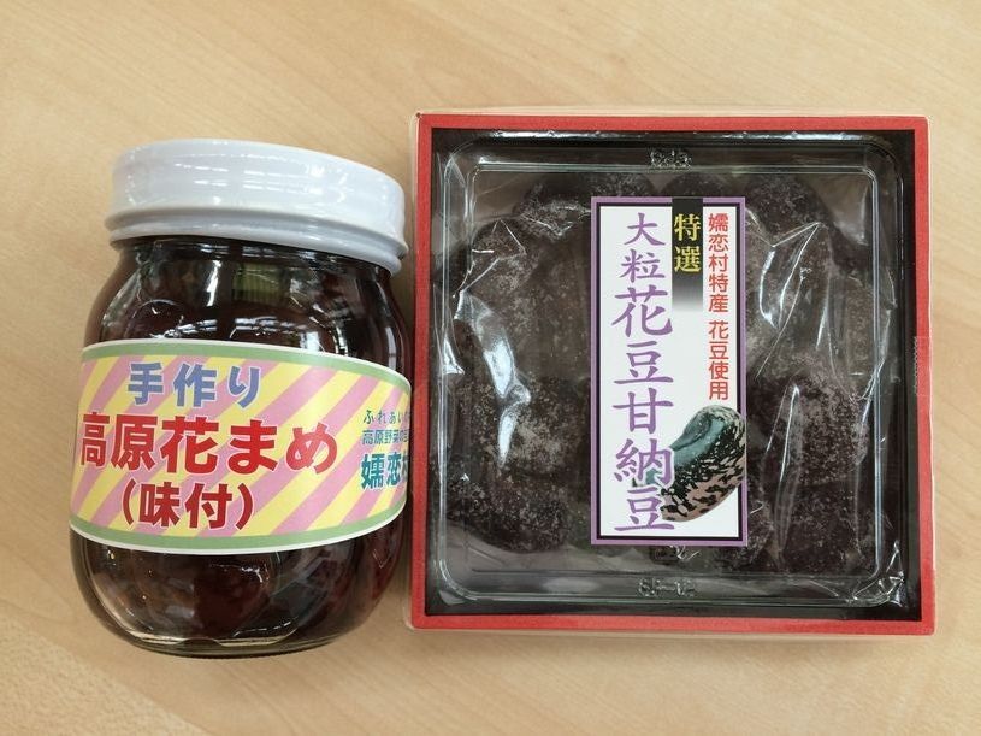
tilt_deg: -87.1
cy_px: 368
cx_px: 490
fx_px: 822
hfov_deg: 61.7
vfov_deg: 48.2
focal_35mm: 29
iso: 40
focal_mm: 4.15
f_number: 2.2
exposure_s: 1/40
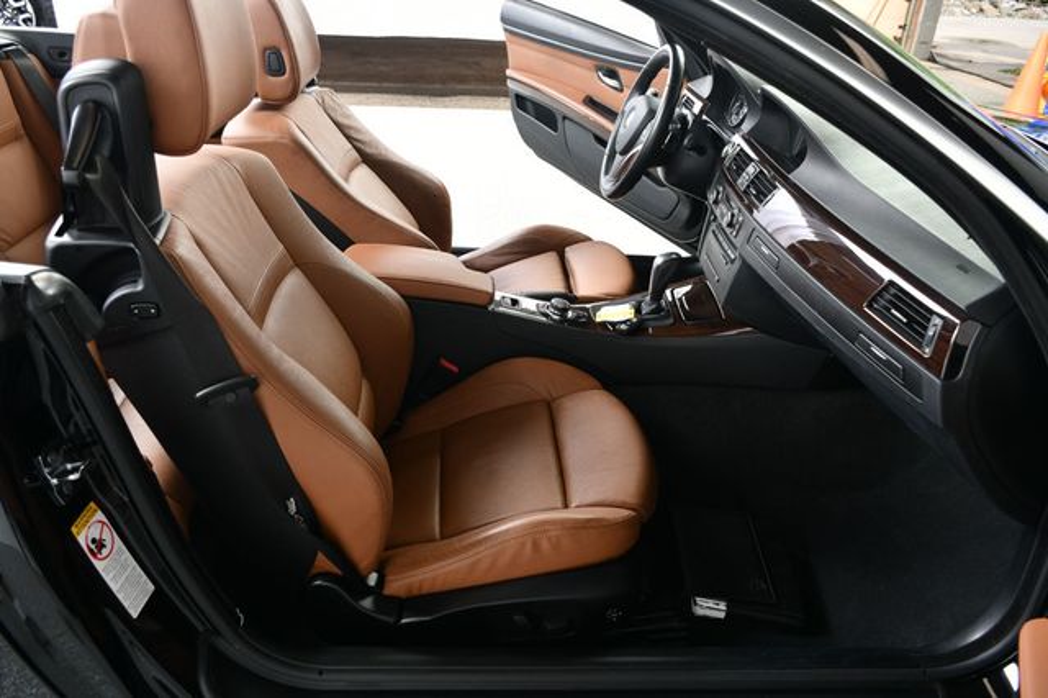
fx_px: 786
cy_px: 349
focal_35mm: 27
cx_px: 524
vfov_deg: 47.9
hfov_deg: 67.4
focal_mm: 18
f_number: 5
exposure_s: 1/160
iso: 100
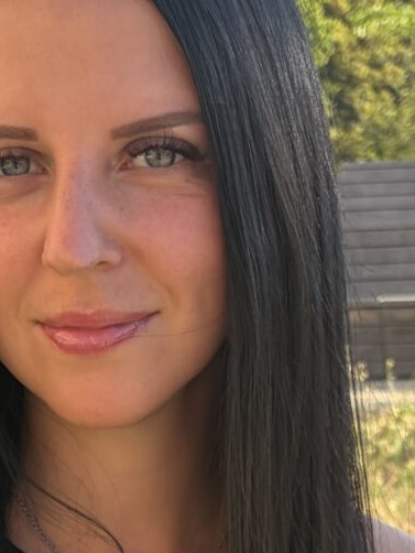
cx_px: 96
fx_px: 846
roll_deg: +1.3
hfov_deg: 27.1
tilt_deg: -13.3
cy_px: 335
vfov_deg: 36.0
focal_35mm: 53
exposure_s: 1/801
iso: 64
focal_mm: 5.96
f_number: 1.6
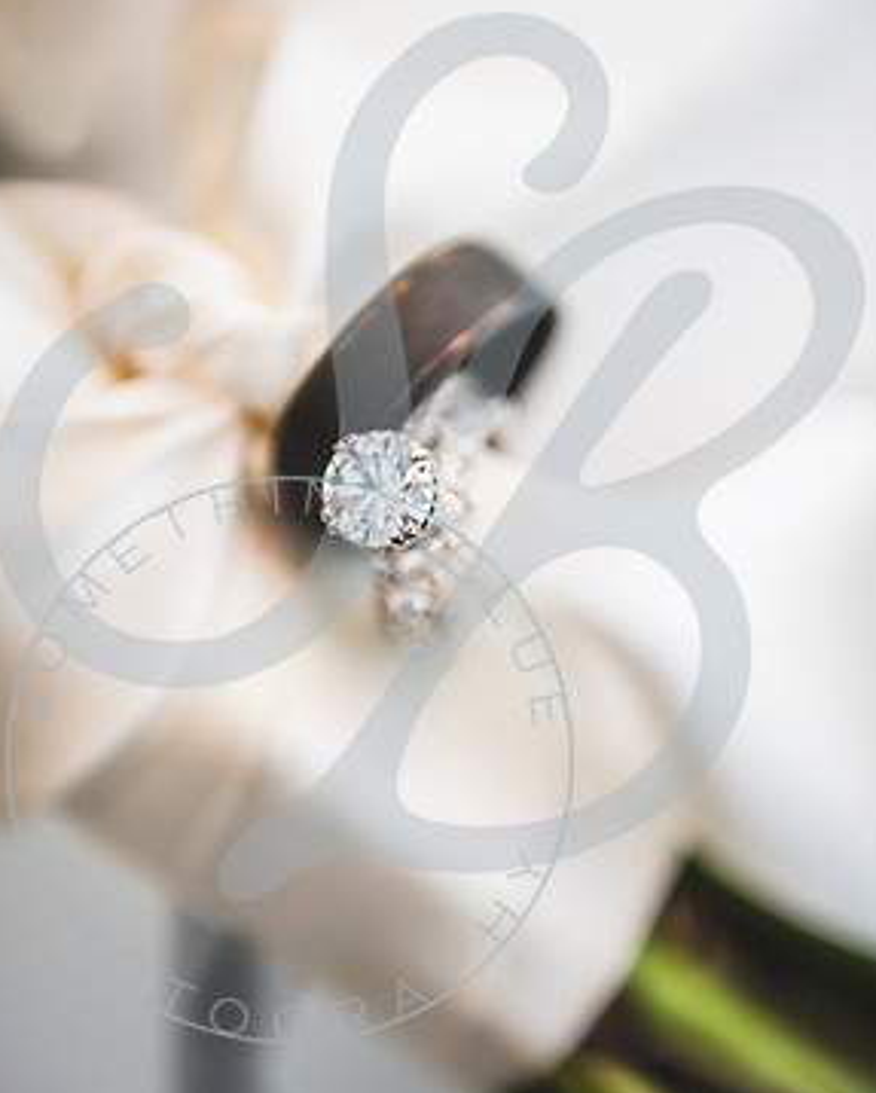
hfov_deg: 23.2
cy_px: 528
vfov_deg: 28.7
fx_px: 2136
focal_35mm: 66
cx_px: 427
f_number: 2.8
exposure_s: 1/250
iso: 100
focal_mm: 56
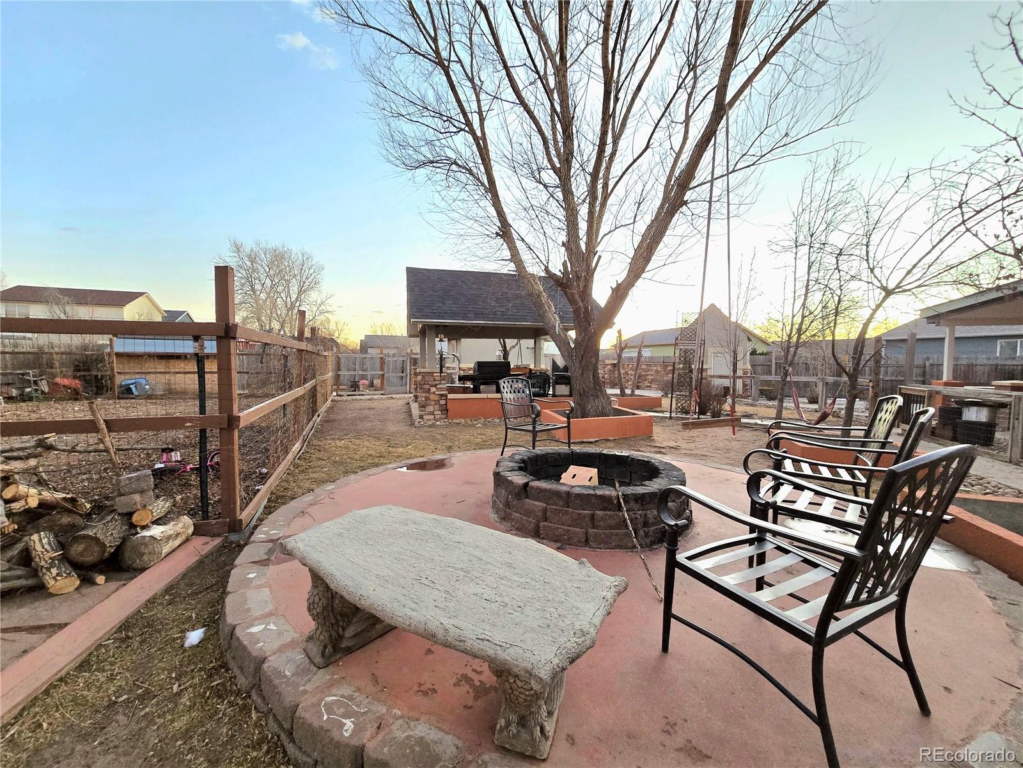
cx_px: 512
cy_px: 384
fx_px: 384
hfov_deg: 106.2
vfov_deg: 89.9
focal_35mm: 13
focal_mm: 2.2
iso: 500
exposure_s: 1/60.2
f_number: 2.2
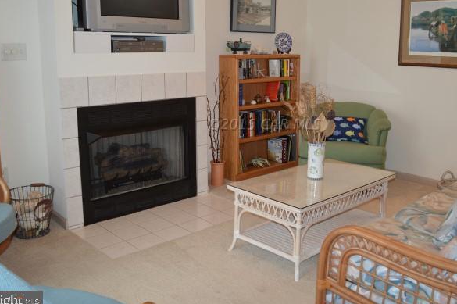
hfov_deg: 51.7
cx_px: 264
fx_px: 469
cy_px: 123
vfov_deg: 35.8
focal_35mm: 37
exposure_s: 1/80
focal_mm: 20
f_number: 4
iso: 400
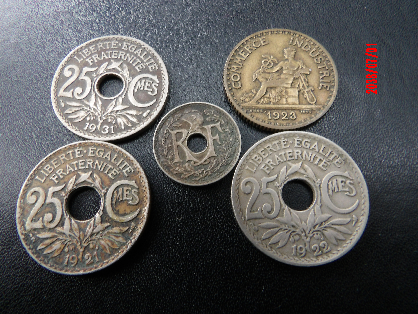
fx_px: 278
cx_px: 209
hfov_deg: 73.9
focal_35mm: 23
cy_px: 157
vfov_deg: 58.9
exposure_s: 1/15
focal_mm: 4.2
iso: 286
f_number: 4.1
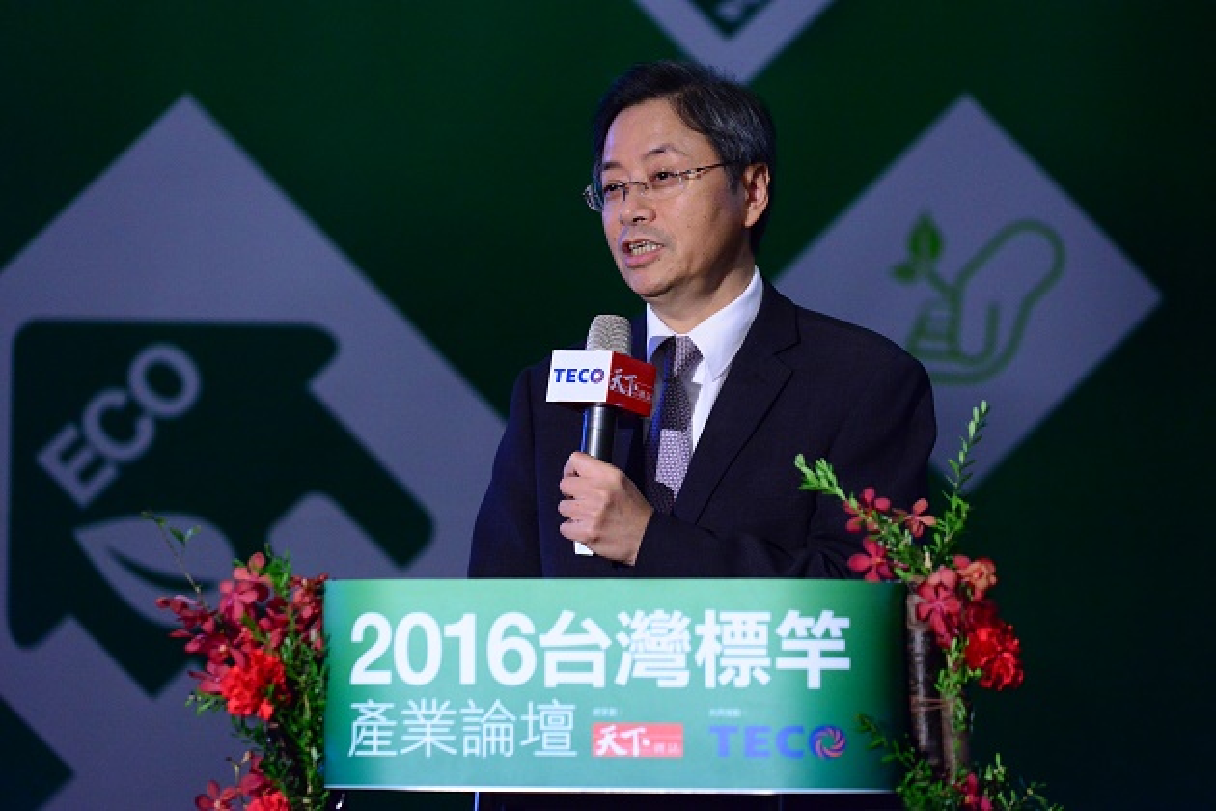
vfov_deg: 8.3
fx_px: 5573
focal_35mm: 165
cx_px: 608
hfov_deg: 12.5
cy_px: 406
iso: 6400
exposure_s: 1/160
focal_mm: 165
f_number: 4.5
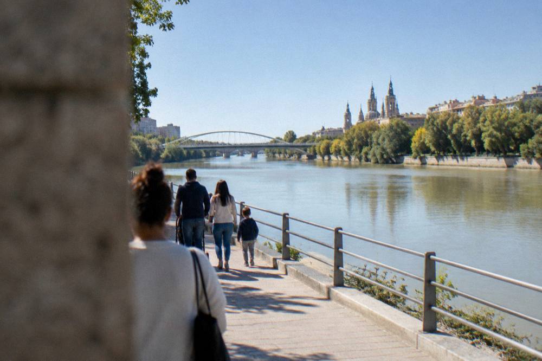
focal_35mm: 35
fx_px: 527
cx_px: 271
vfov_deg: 37.8
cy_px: 180
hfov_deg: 54.5
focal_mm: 35
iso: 320
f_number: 10
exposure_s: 1/400
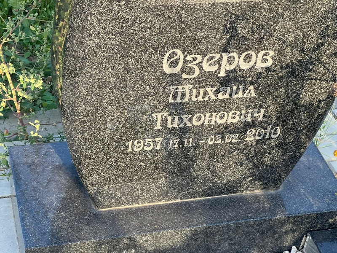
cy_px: 126
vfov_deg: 19.1
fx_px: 750
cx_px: 168
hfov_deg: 25.3
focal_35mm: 77
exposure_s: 1/99
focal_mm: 9
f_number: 2.8
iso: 40
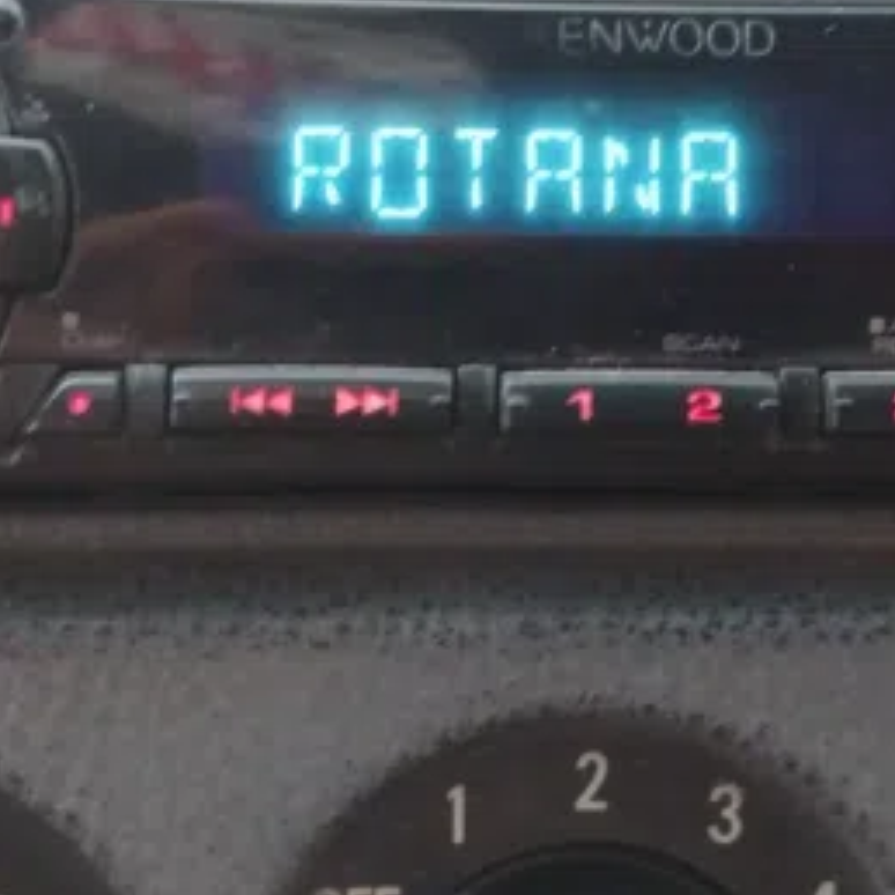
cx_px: 496
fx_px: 1667
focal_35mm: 57
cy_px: 232
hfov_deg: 30.0
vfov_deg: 29.6
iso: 640
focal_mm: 4
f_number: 1.8
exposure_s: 1/24
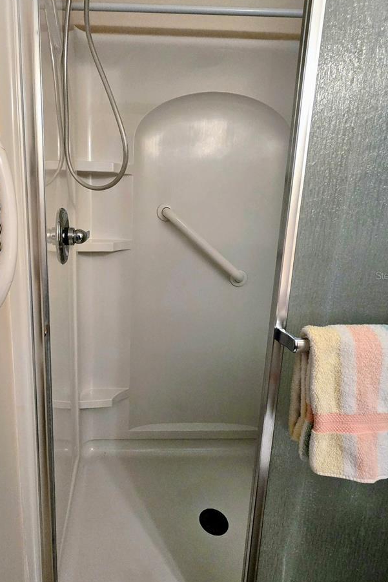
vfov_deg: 89.9
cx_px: 131
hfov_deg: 65.7
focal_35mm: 18
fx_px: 291
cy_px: 275
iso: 400
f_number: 2.2
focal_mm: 2.2
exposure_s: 1/60
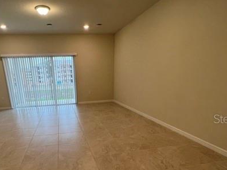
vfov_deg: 61.3
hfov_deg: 77.5
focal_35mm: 21
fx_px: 138
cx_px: 84
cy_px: 118
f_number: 1.8
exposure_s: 1/120
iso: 80
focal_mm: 1.57
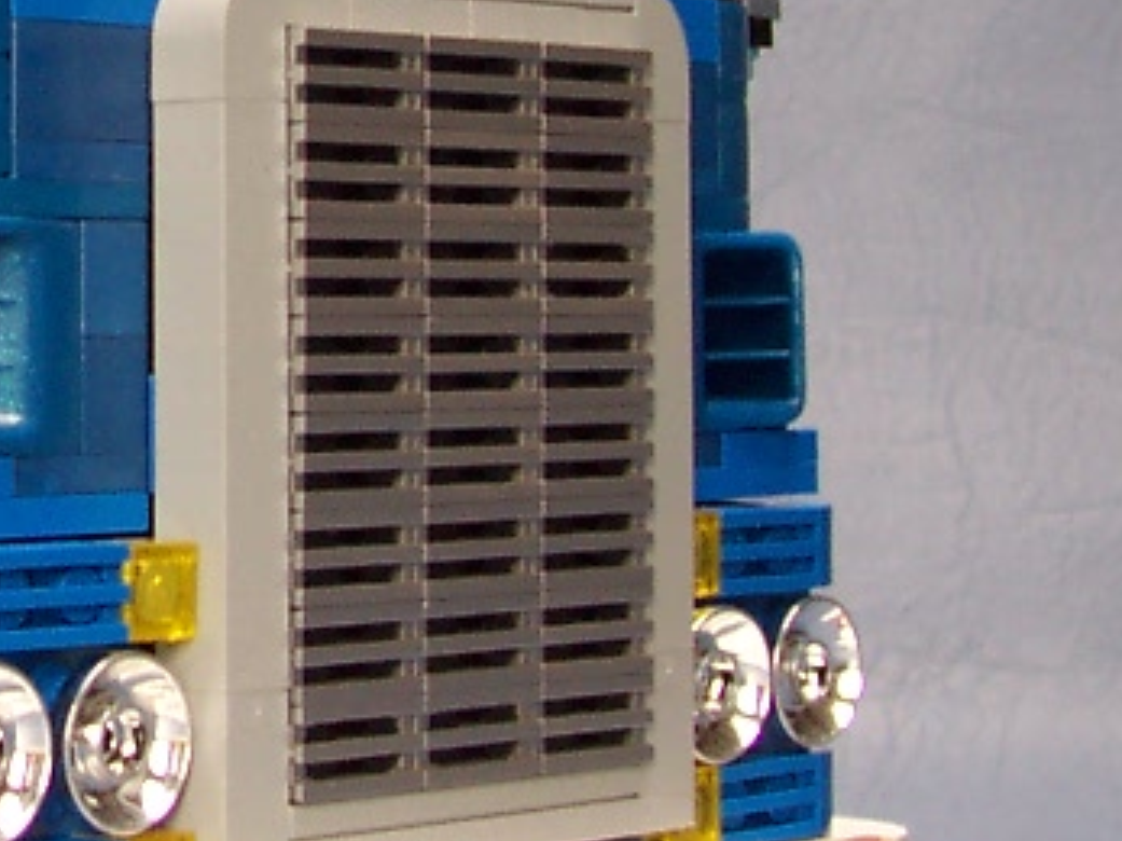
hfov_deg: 14.8
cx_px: -323
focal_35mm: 128
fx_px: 4147
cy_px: -29
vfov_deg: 11.4
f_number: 2.8
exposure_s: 1/90
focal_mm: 5.6
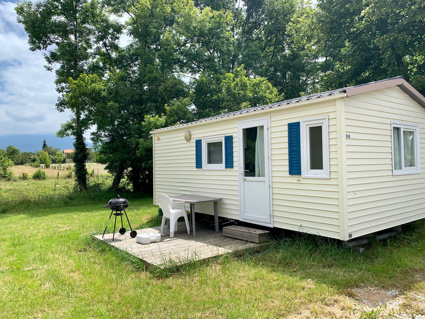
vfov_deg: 53.1
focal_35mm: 26
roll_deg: +1.4
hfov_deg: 67.3
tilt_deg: +2.2
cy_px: 160
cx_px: 212
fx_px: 319
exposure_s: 1/2364
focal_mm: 4.25
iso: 25
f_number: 1.8
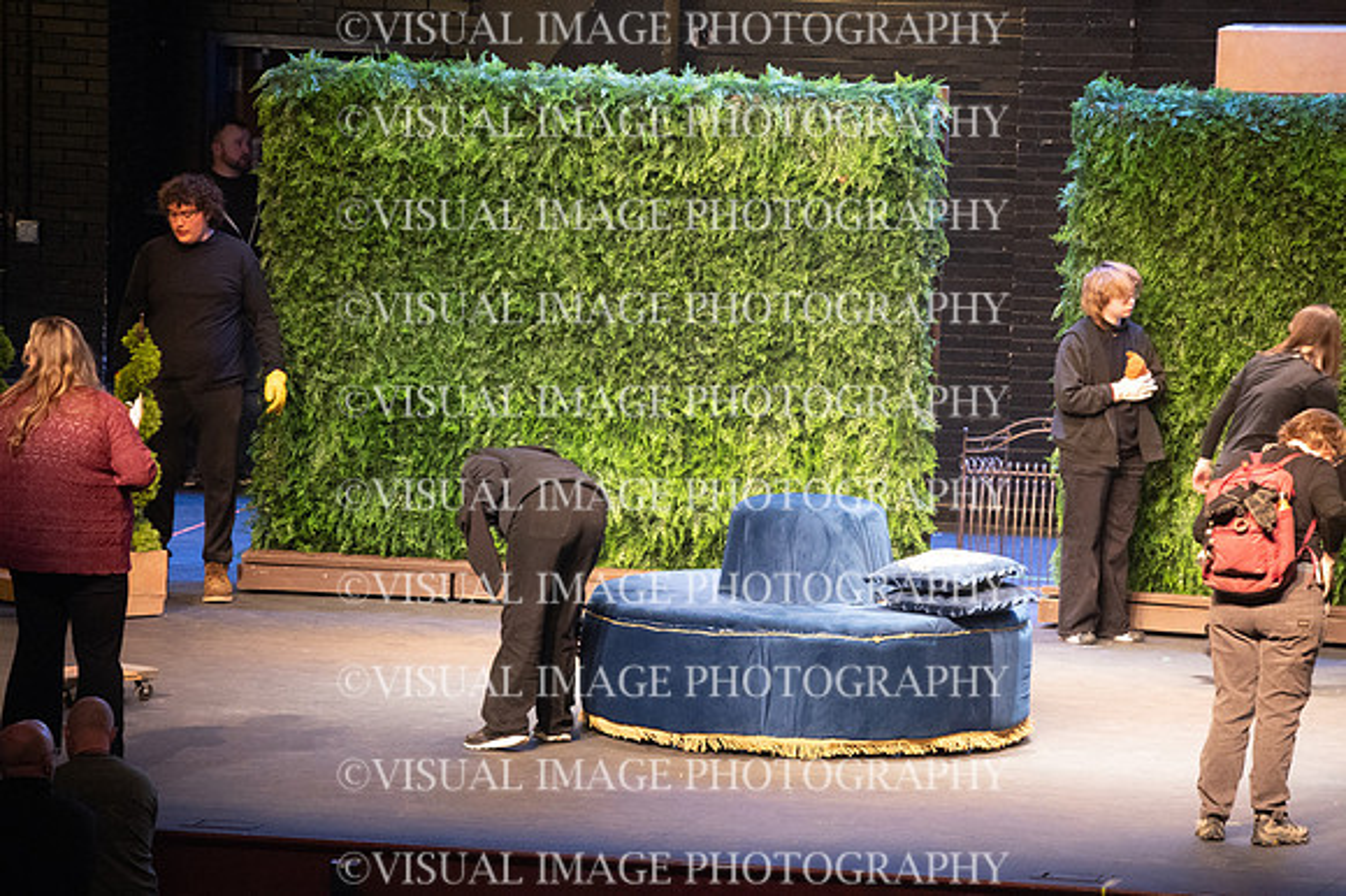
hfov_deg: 7.6
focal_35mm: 270
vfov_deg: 5.1
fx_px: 10089
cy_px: 448
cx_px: 673
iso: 10000
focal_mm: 270
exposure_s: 1/160
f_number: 6.3
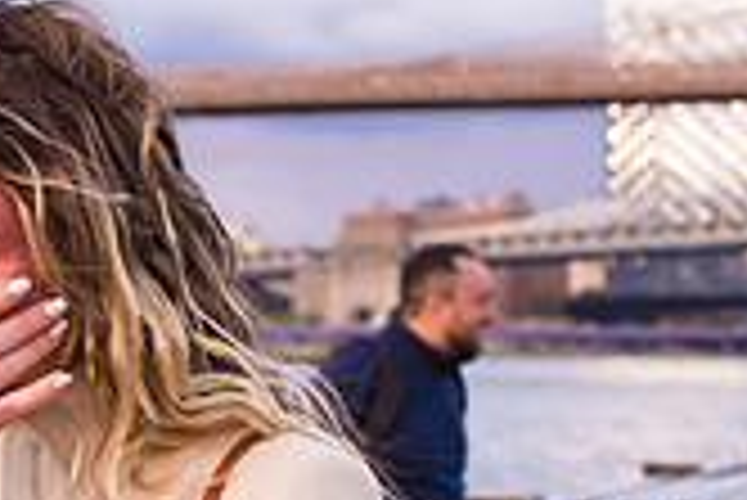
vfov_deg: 9.3
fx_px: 3053
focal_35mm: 147
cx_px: -63
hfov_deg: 13.7
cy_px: 322
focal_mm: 42
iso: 250
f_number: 4
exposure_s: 1/200
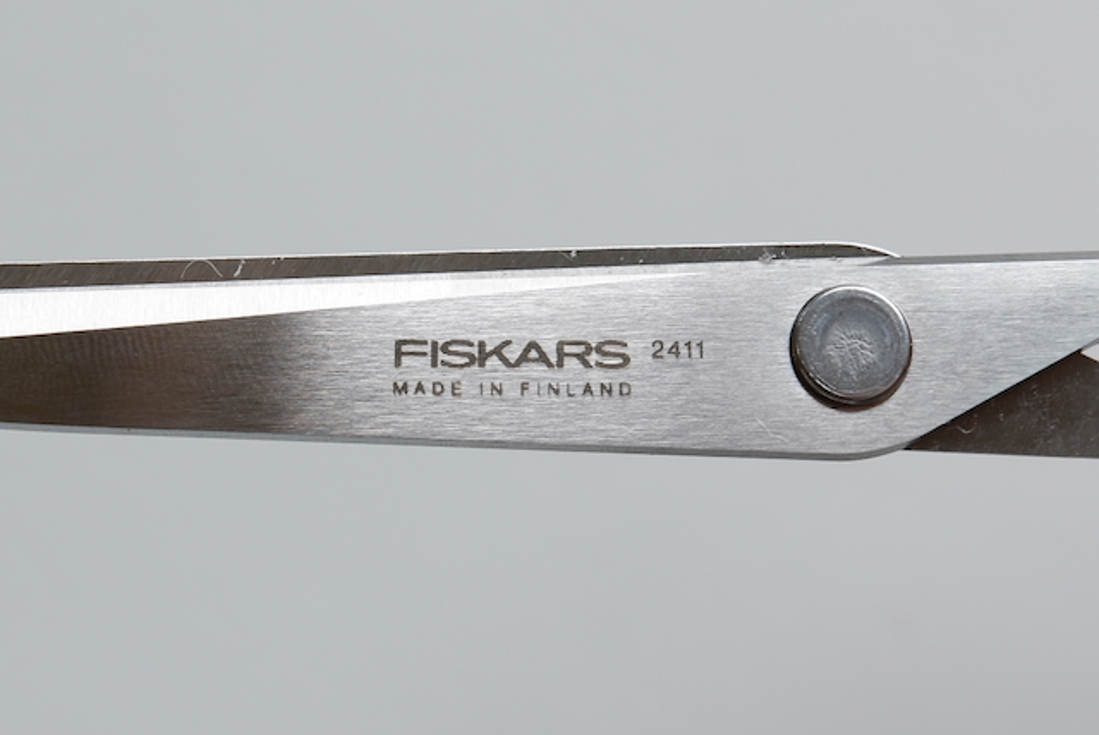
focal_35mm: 38
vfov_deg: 35.1
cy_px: 368
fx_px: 1161
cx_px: 550
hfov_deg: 50.7
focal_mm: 25.6
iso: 200
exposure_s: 1/30
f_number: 7.1
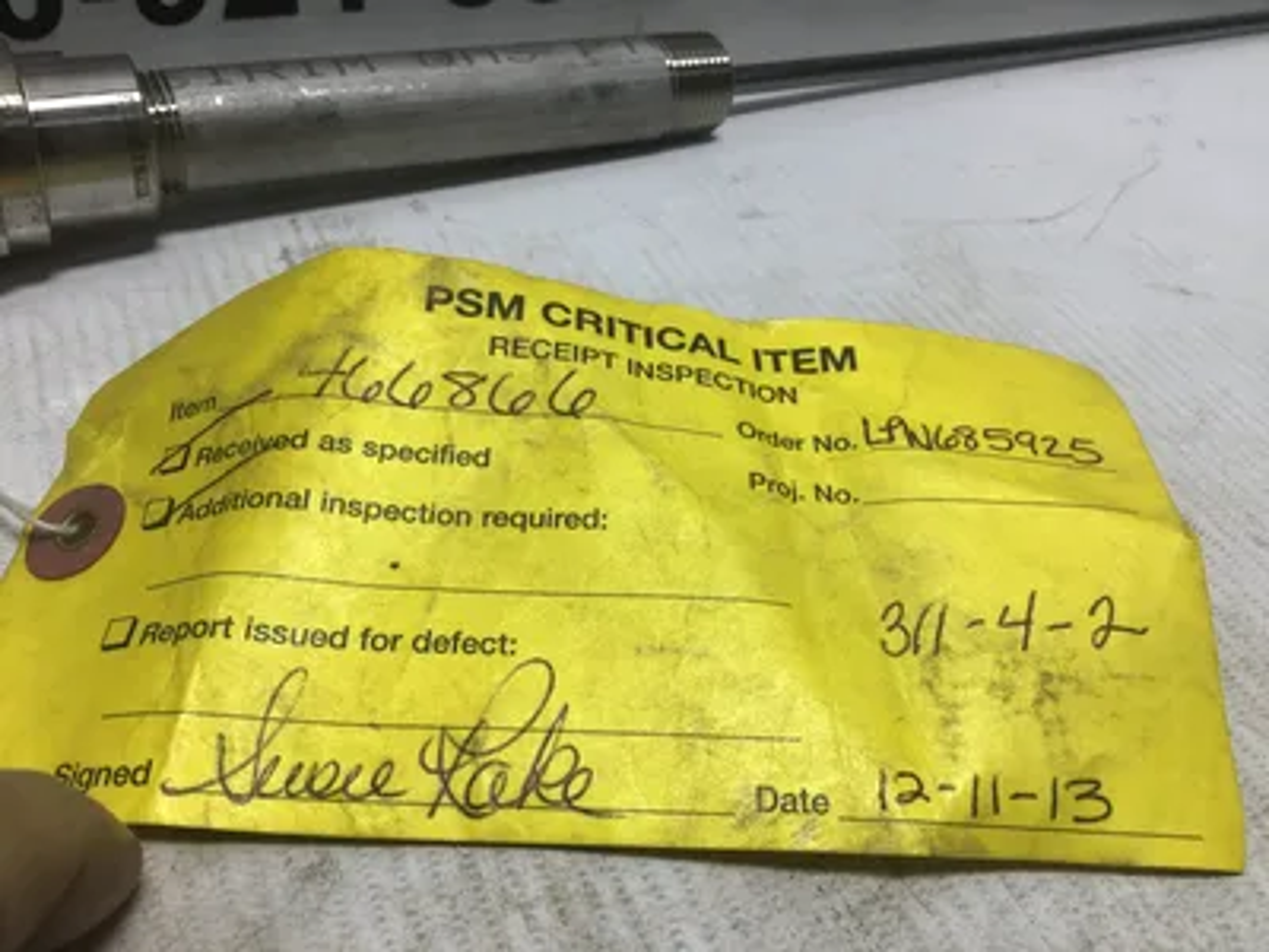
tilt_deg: -42.4
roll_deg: -10.3
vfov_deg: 45.4
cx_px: 634
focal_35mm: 31
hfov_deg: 58.4
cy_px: 476
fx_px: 1136
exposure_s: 1/203
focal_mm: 3.3
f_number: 2.4
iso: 25
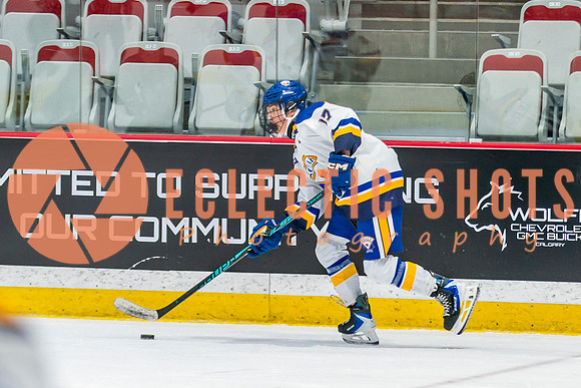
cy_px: 271
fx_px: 5456
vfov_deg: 4.1
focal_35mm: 338
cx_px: 404
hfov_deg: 6.1
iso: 800
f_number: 3.2
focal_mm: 135
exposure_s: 1/640
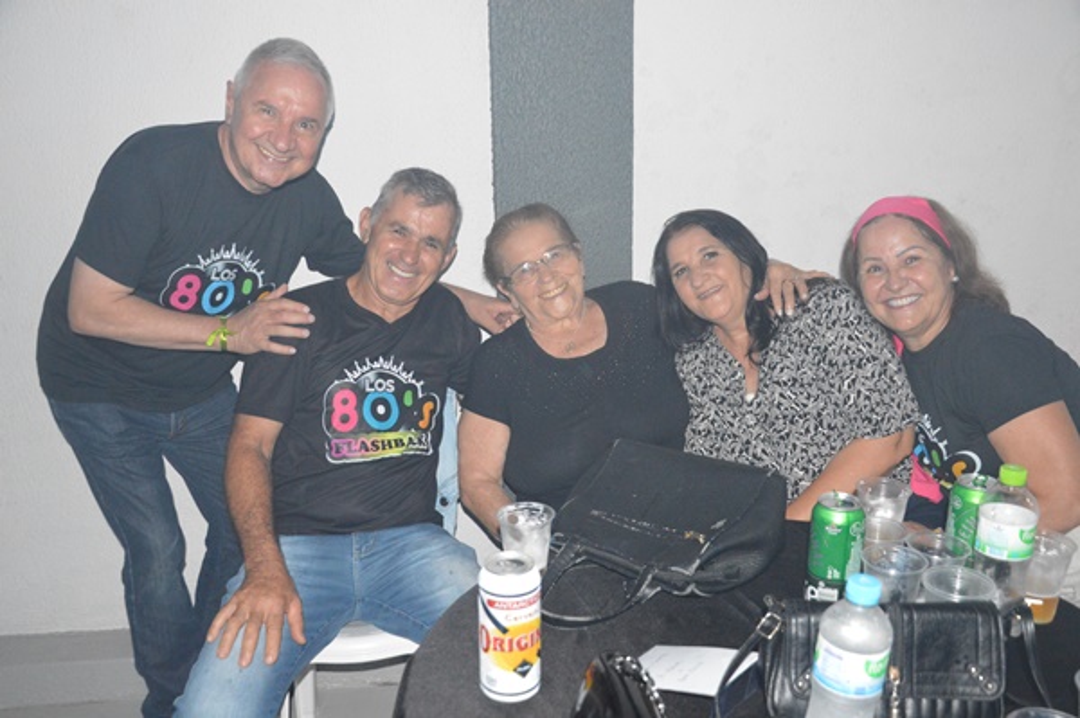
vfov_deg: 41.6
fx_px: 944
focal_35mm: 32
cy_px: 359
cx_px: 540
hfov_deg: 59.5
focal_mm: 21
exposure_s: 1/60
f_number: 3.8
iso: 3200
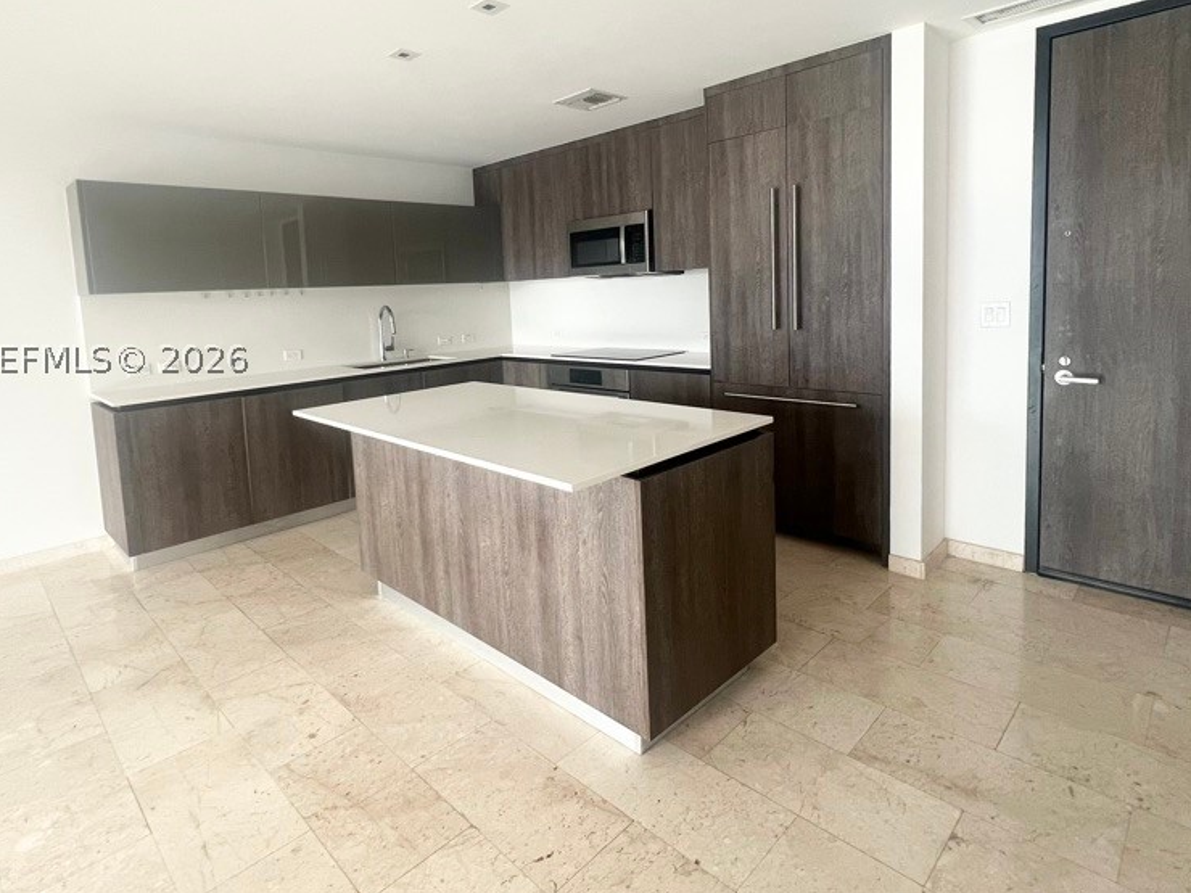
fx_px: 619
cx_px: 562
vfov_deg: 70.9
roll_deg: +2.9
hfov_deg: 87.7
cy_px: 357
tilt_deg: -6.3
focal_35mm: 18
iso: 250
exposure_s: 1/71
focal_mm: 1.57
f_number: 1.8
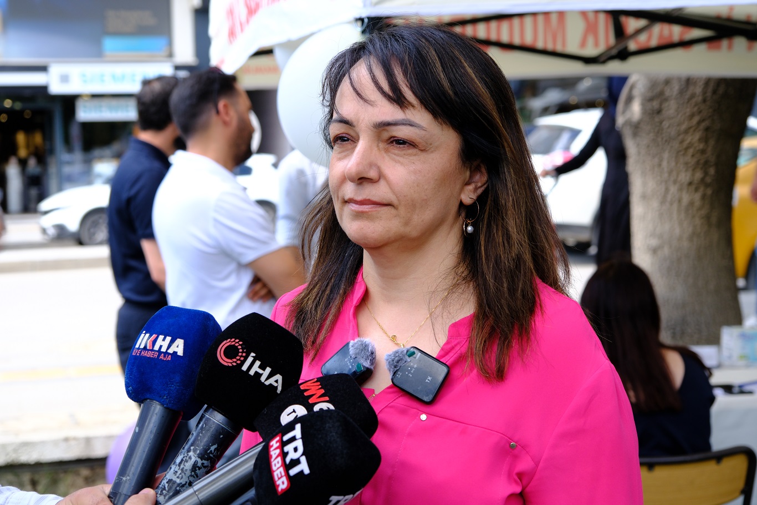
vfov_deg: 20.3
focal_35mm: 67
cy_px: 252
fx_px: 1408
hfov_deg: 30.1
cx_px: 378
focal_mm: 44.7
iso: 400
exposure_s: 1/250
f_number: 4.5
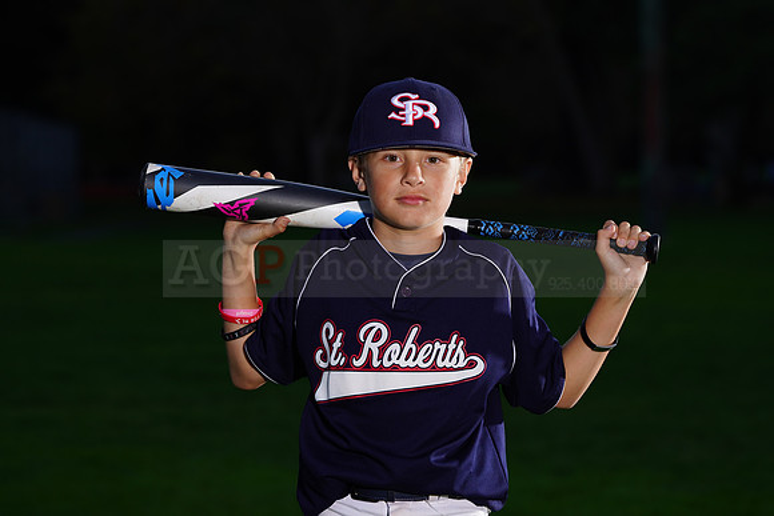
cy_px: 258
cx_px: 387
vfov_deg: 7.3
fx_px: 4021
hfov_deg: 11.0
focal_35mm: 187
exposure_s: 1/160
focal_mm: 187
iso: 200
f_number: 7.1
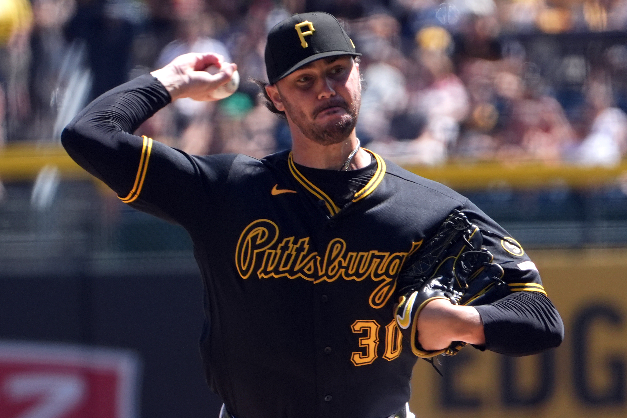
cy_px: 209
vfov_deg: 3.4
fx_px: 6966
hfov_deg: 5.2
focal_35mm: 400
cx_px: 314
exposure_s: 1/2000
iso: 800
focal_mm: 400
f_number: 5.6
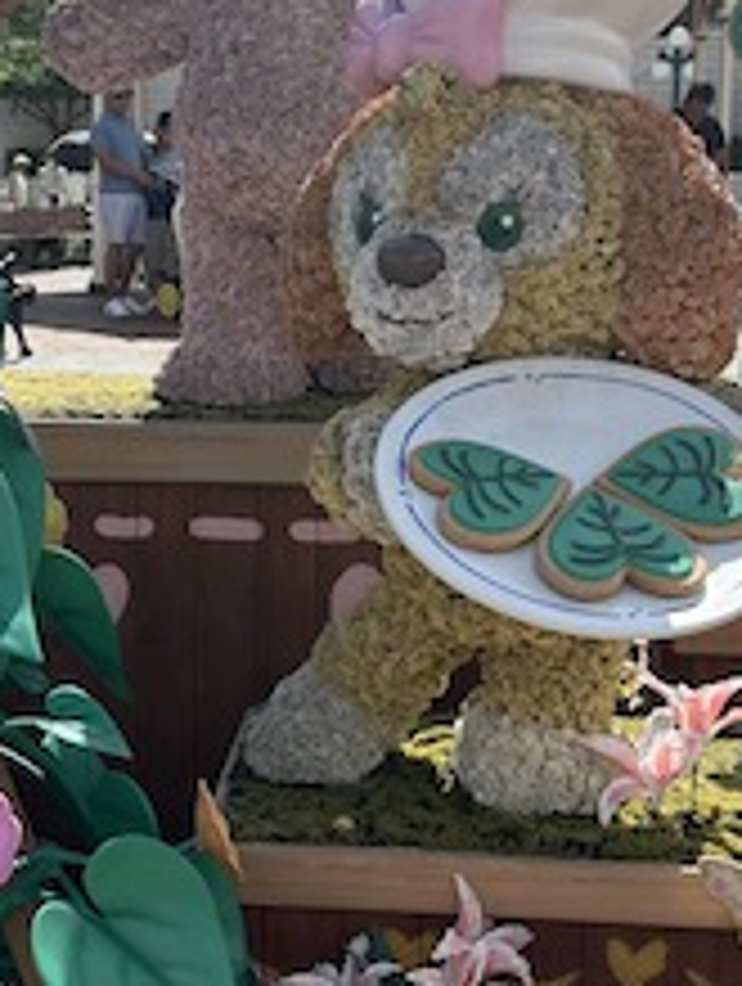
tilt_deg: -8.4
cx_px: 171
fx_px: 1995
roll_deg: +0.9
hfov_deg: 20.9
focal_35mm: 70
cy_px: 486
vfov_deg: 27.7
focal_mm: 6.86
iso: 80
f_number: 1.78
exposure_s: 1/4184
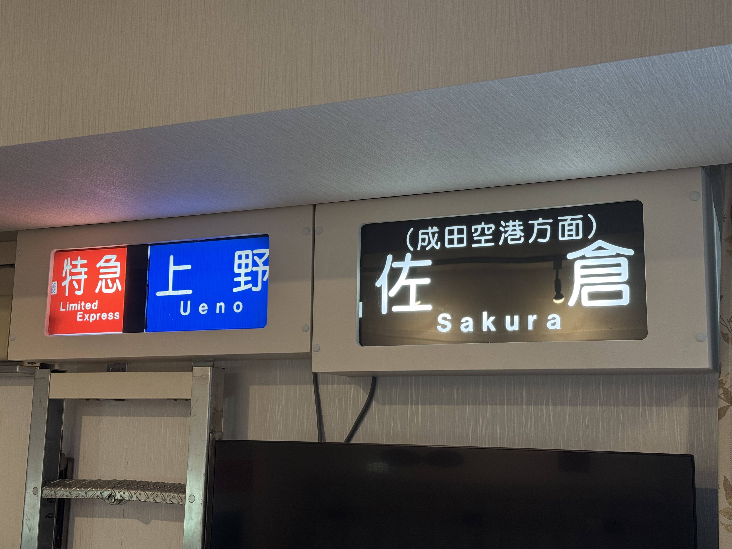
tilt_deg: +9.1
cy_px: 274
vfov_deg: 30.3
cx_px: 366
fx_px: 1015
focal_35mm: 48
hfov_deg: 39.7
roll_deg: -1.1
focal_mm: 6.76
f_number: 1.78
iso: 80
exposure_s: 1/50
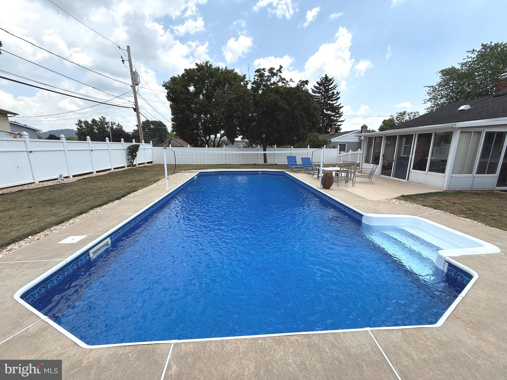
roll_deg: -0.1
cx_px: 254
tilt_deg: -12.3
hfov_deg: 102.1
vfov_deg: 85.7
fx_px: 205
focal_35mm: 14
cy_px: 190
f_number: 2.2
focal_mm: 2.22
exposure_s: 1/1145
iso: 50
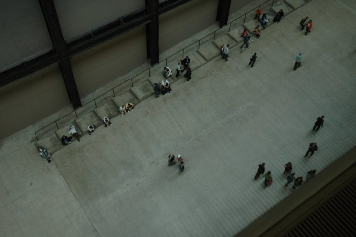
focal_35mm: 40
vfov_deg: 33.0
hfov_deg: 48.0
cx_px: 178
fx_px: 400
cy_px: 118
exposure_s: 1/13
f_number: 3.8
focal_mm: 27
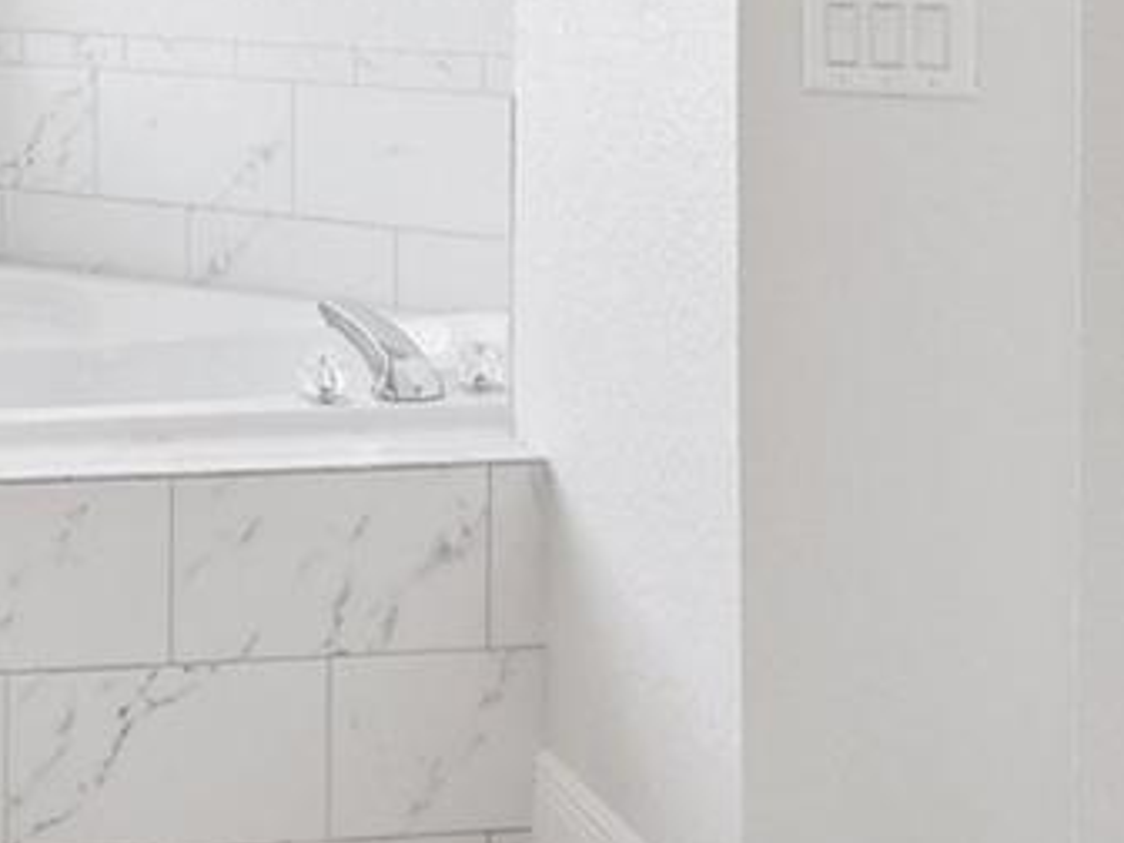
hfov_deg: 28.6
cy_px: -110
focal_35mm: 64
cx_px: 23
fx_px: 2078
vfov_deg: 21.6
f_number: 8
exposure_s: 1/15
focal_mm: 14
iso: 400
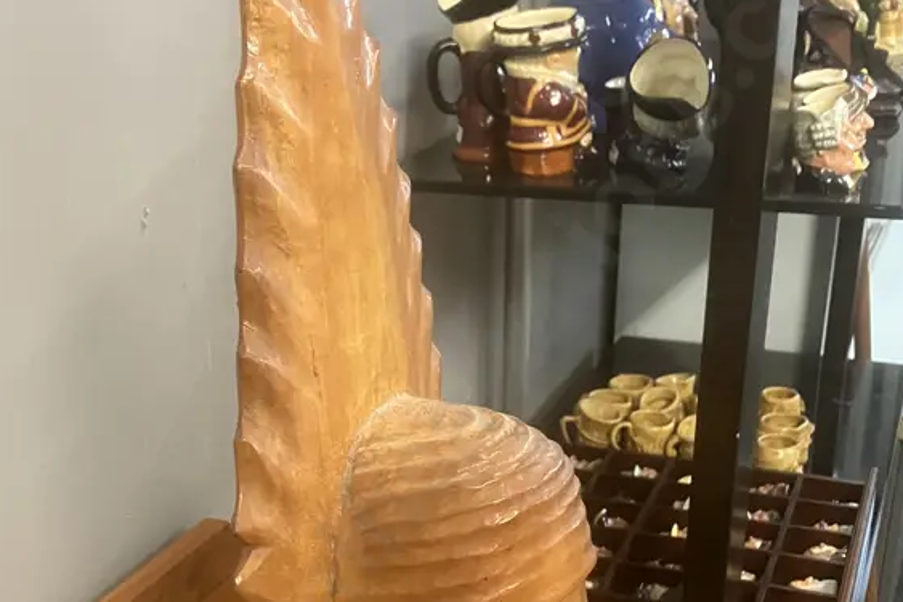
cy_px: 486
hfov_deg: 37.5
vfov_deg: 25.1
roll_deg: +0.2
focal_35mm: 53
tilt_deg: -23.3
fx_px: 1329
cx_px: 412
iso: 250
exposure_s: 1/33
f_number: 1.8
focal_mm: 3.99
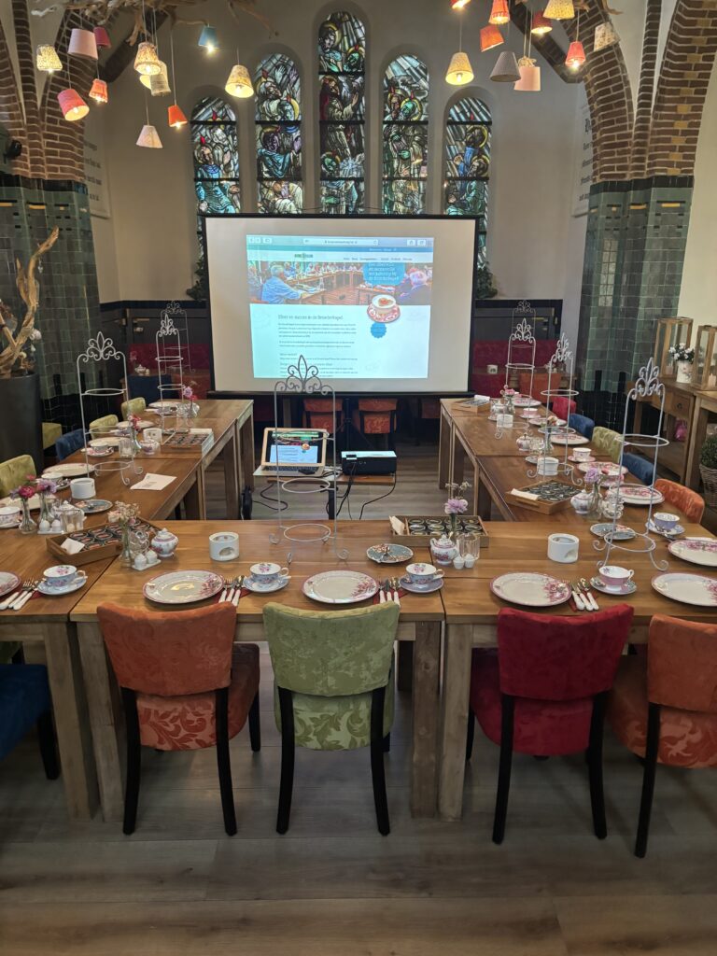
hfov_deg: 53.1
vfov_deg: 67.3
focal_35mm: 26
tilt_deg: -13.2
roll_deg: -1.0
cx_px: 358
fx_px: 718
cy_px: 478
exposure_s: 1/50
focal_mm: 5.96
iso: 400
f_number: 1.6
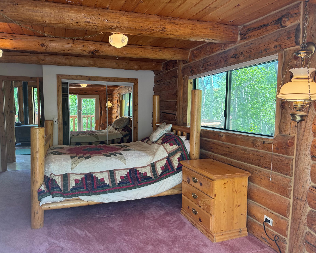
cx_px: 147
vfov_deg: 54.9
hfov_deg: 66.0
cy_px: 129
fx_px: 243
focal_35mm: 26
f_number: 1.78
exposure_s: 1/120
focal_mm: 6.76
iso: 125
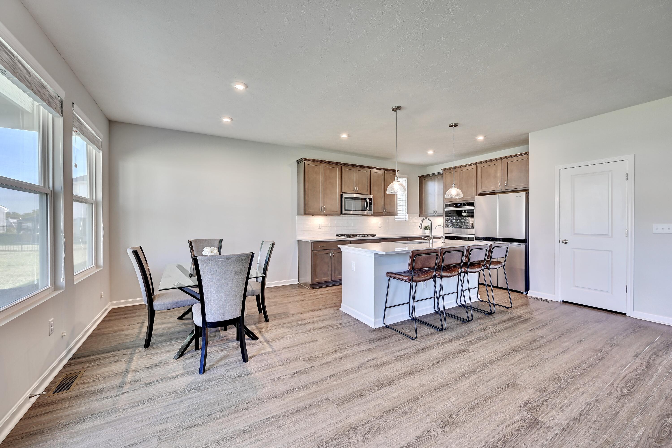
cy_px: 224
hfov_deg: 104.3
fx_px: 261
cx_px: 336
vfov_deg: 81.2
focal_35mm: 14
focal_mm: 14
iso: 200
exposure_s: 1/4
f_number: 8
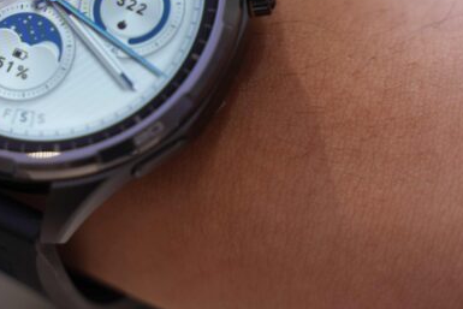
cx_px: 84
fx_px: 2226
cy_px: -31
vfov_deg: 7.9
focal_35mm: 173
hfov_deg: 11.8
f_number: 3.5
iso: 640
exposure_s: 1/160
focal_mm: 65
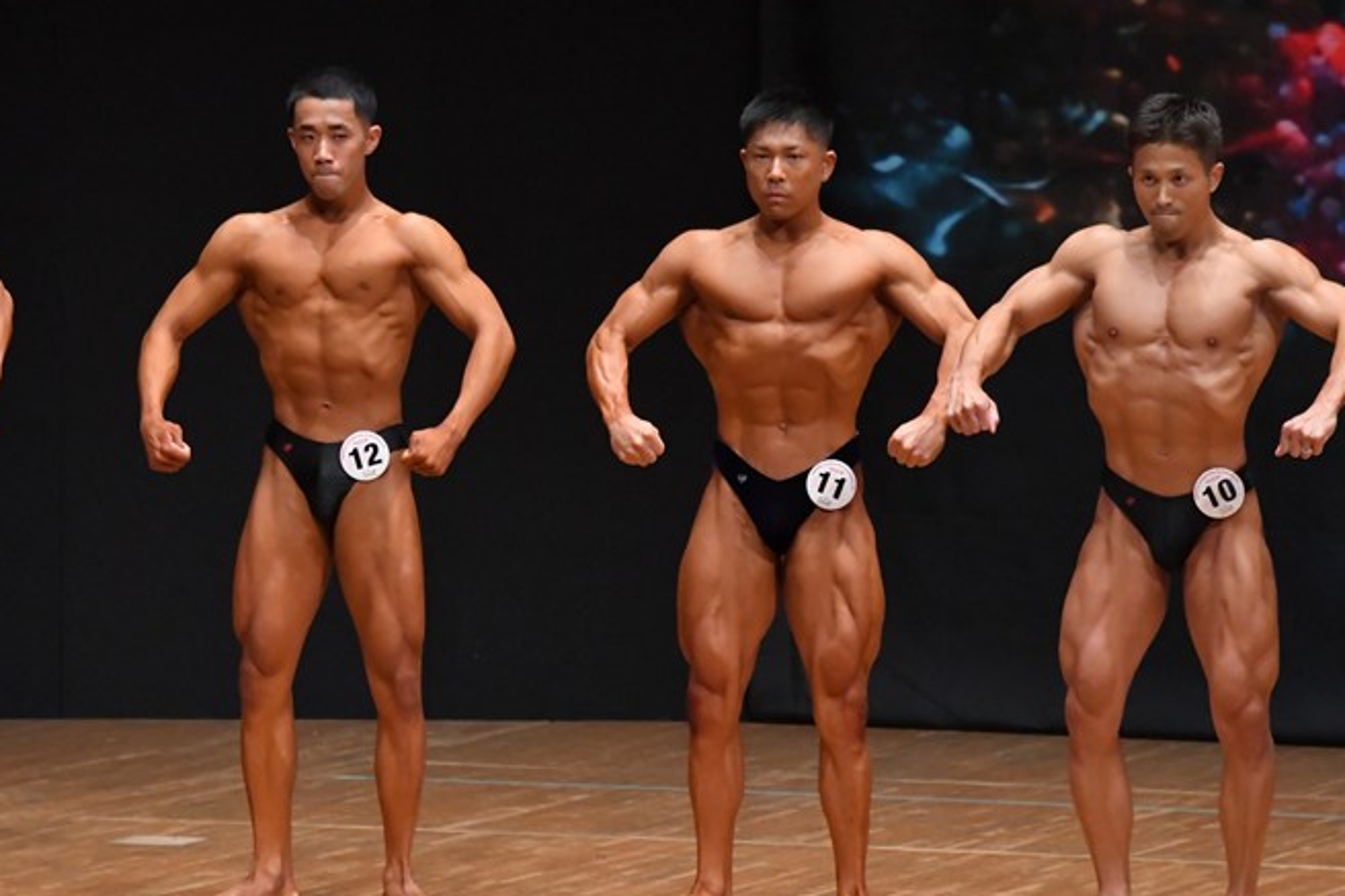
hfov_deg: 6.5
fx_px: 11914
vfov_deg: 4.3
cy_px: 472
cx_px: 680
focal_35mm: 319
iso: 6400
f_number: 5.6
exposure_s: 1/400
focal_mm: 180
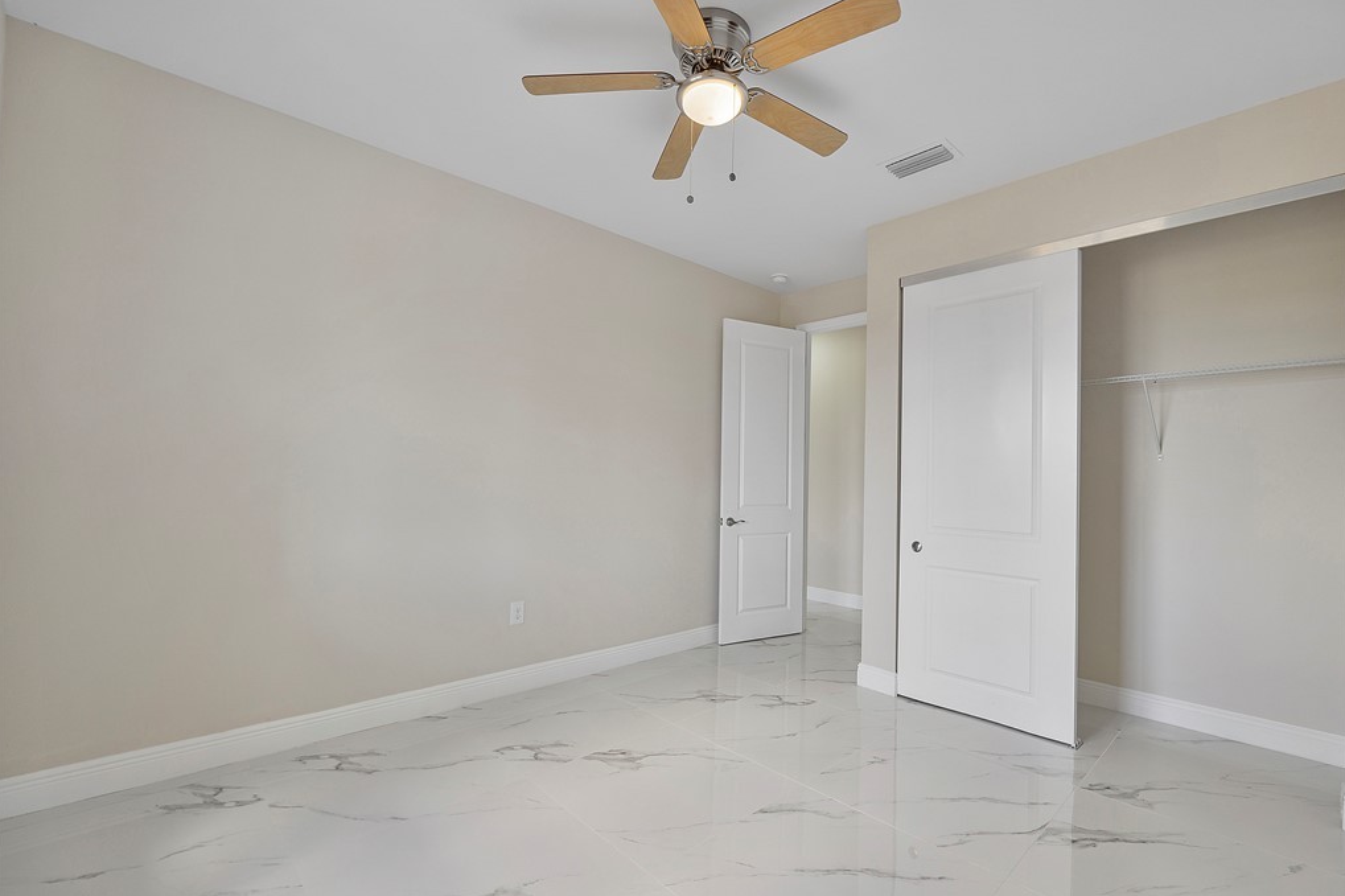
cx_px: 713
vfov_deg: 73.7
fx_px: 598
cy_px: 467
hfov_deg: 96.6
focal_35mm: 16
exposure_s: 1/50
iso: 100
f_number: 4
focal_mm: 10
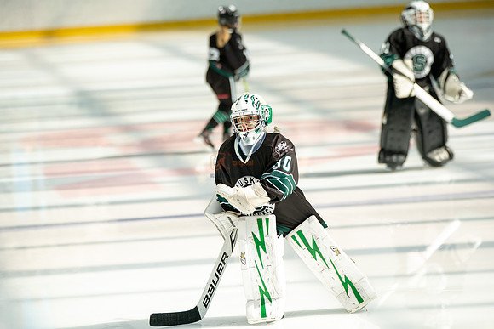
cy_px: 164
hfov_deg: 9.3
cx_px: 247
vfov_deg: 6.2
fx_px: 3033
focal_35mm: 221
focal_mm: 221
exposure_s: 1/3200
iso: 1600
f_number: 3.5
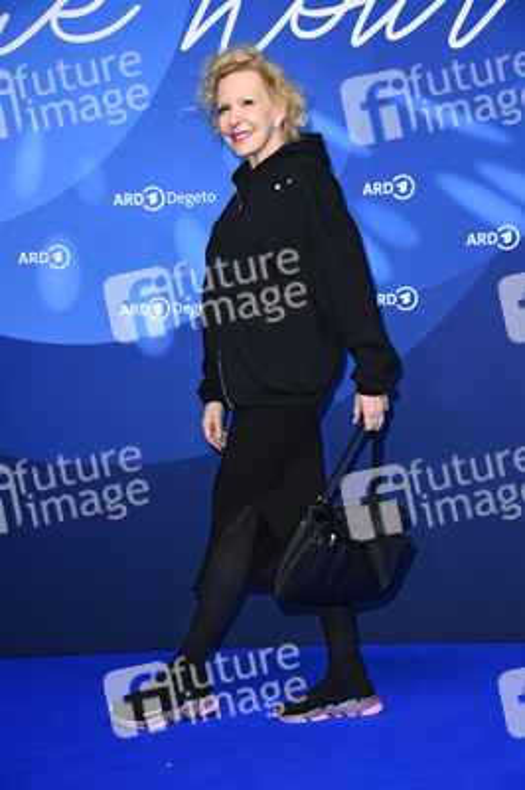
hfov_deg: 19.4
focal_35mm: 70
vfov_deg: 28.9
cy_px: 395
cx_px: 262
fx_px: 1534
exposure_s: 1/250
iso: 1250
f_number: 5.6
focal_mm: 70
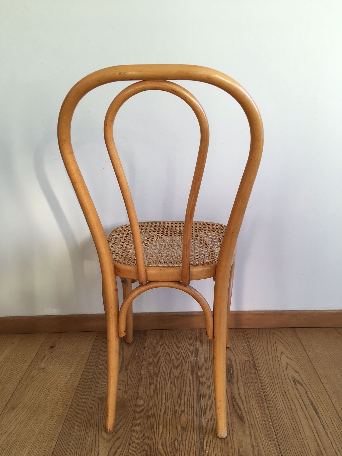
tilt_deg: -16.9
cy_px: 228
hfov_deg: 48.2
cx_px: 171
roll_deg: +0.5
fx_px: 382
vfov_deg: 61.7
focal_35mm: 29
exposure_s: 1/50
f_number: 2.2
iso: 32
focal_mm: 4.15
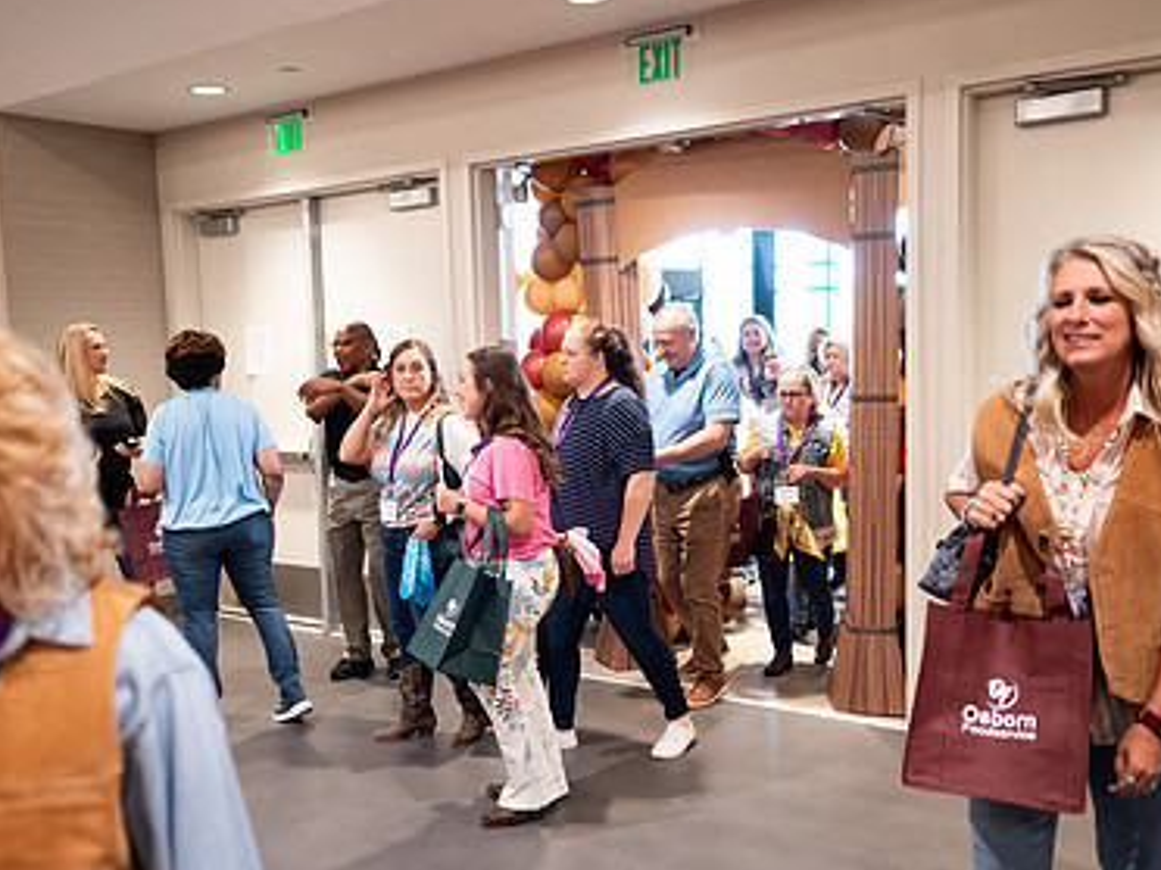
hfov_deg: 51.3
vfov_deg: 39.6
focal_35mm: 36
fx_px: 1207
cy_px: 504
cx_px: 546
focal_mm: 24
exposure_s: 1/200
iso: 1250
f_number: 1.8
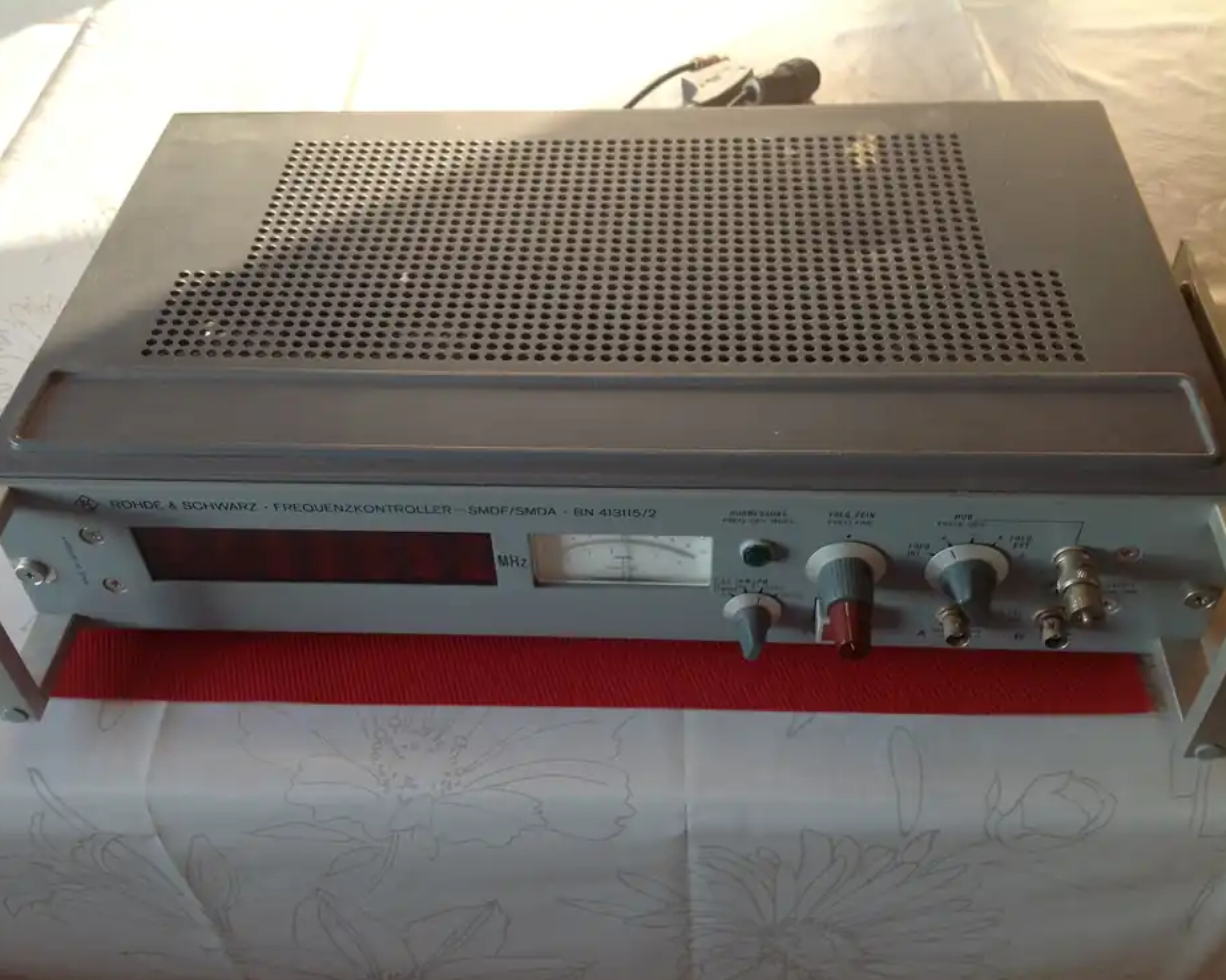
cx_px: 582
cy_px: 495
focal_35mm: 37
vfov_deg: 40.1
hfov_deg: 49.1
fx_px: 1342
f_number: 2.4
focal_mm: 4.28
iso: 80
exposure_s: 1/120
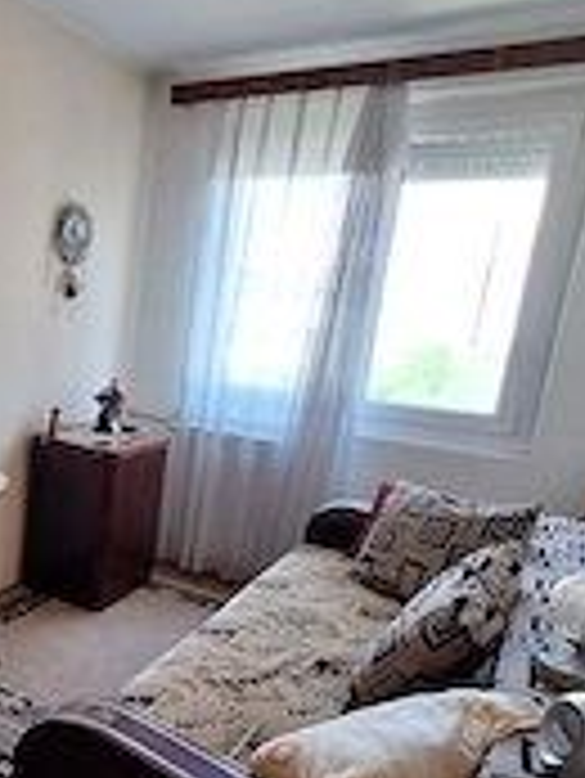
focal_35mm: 30
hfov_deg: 41.6
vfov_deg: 59.4
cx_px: 18
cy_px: 472
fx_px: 675
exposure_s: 1/50
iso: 80
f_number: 2.2
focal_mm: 1.74
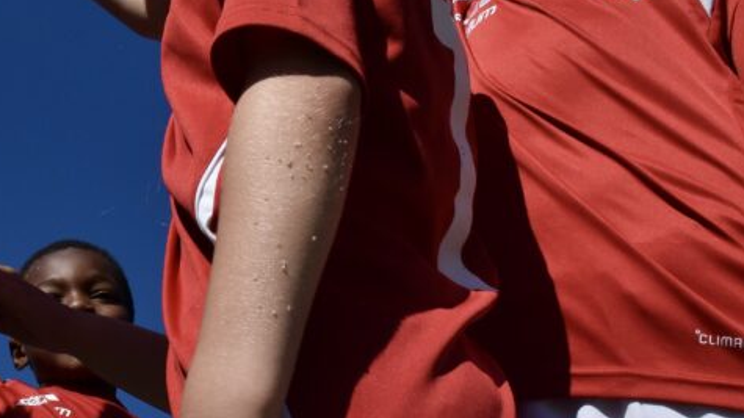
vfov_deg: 19.7
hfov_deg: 32.7
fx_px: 1203
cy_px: 226
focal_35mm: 61
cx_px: 77
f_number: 14
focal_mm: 18
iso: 400
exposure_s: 1/800
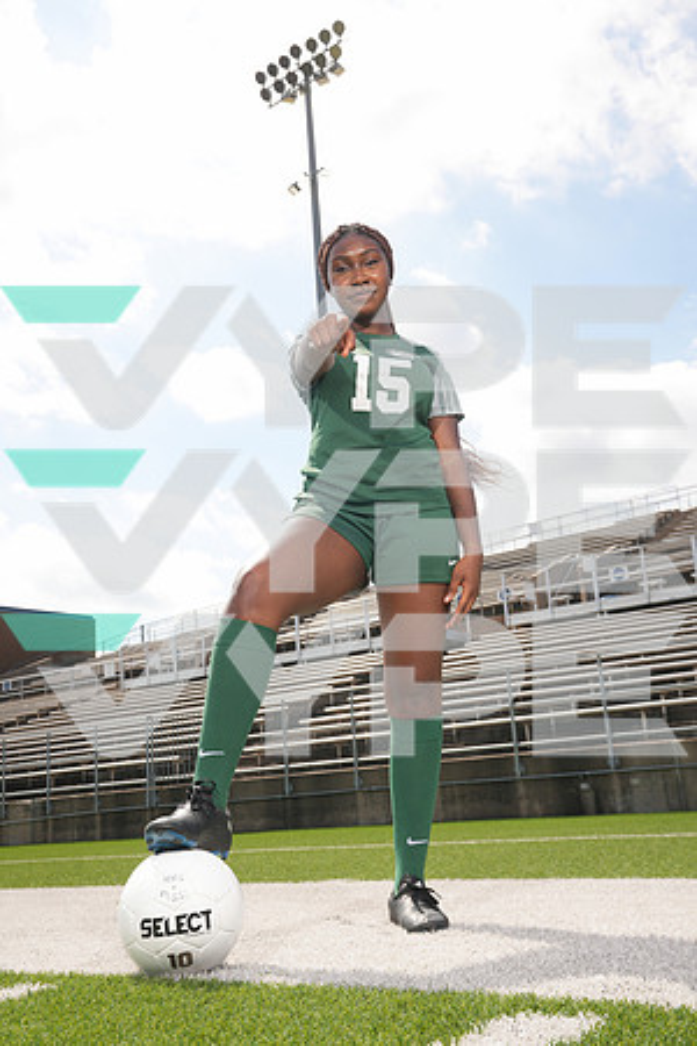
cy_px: 523
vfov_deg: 51.9
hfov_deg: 35.9
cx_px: 348
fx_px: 1074
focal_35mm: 37
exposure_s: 1/200
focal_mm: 37
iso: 125
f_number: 9
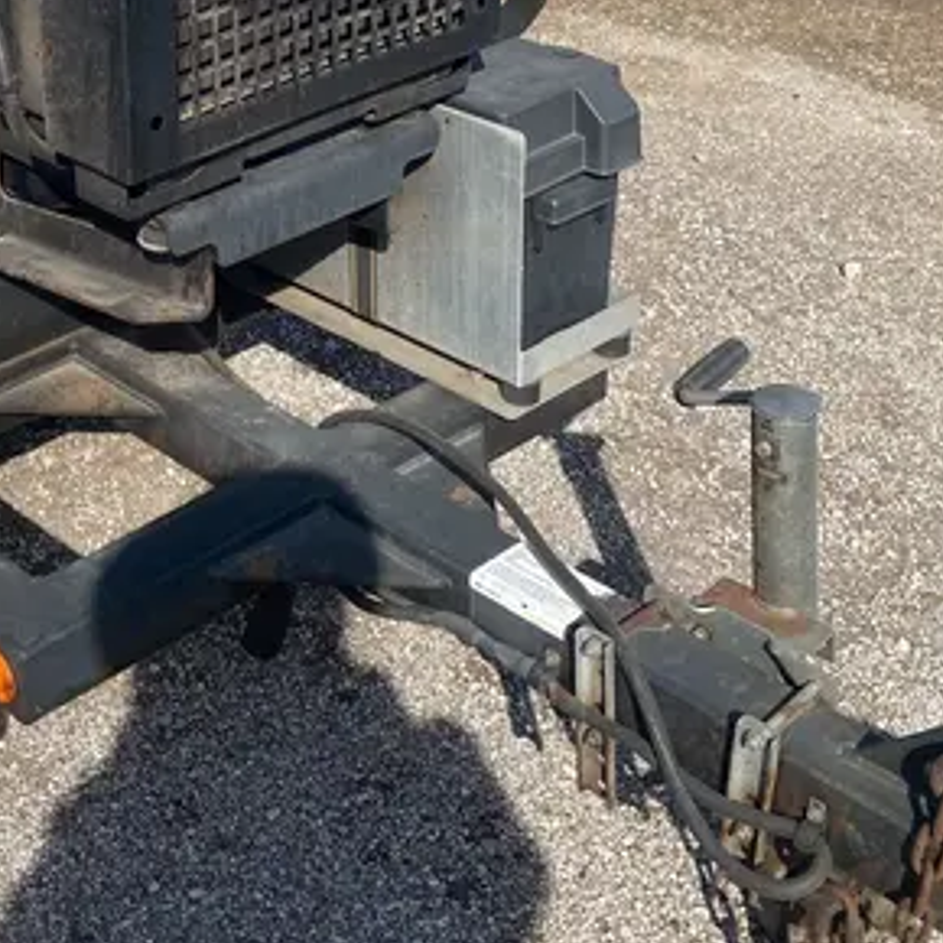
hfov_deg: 28.2
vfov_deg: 27.7
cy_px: -18
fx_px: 1788
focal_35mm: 58
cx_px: 62
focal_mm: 4.25
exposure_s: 1/2571
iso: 32
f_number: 1.8
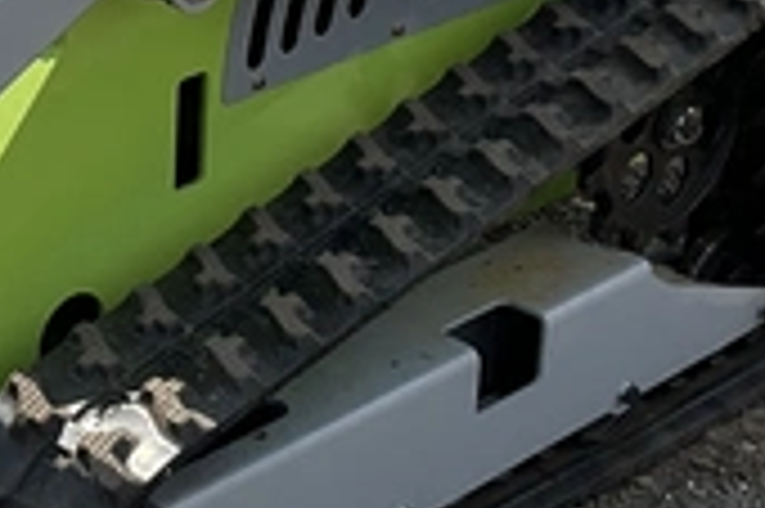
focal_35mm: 133
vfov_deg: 10.2
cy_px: 7
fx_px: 2823
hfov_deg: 15.2
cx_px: 27
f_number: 1.8
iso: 25
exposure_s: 1/1577
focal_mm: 3
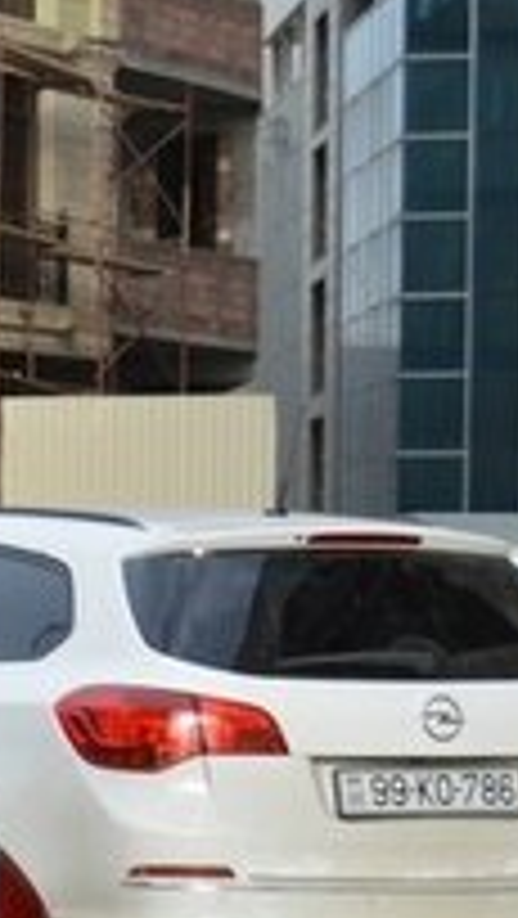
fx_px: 3462
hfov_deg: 7.8
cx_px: -820
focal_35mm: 142
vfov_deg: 14.8
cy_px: 938
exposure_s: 1/125
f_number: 5.6
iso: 110
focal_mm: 28
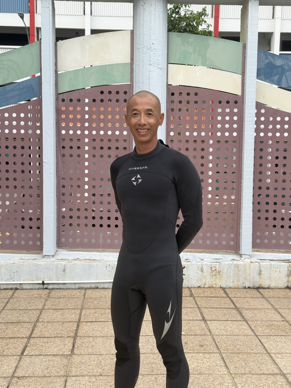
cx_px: 146
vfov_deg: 39.7
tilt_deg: -3.9
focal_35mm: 48
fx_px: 538
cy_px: 194
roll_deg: -1.5
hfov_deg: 30.3
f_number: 1.78
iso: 50
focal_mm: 6.76
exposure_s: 1/148
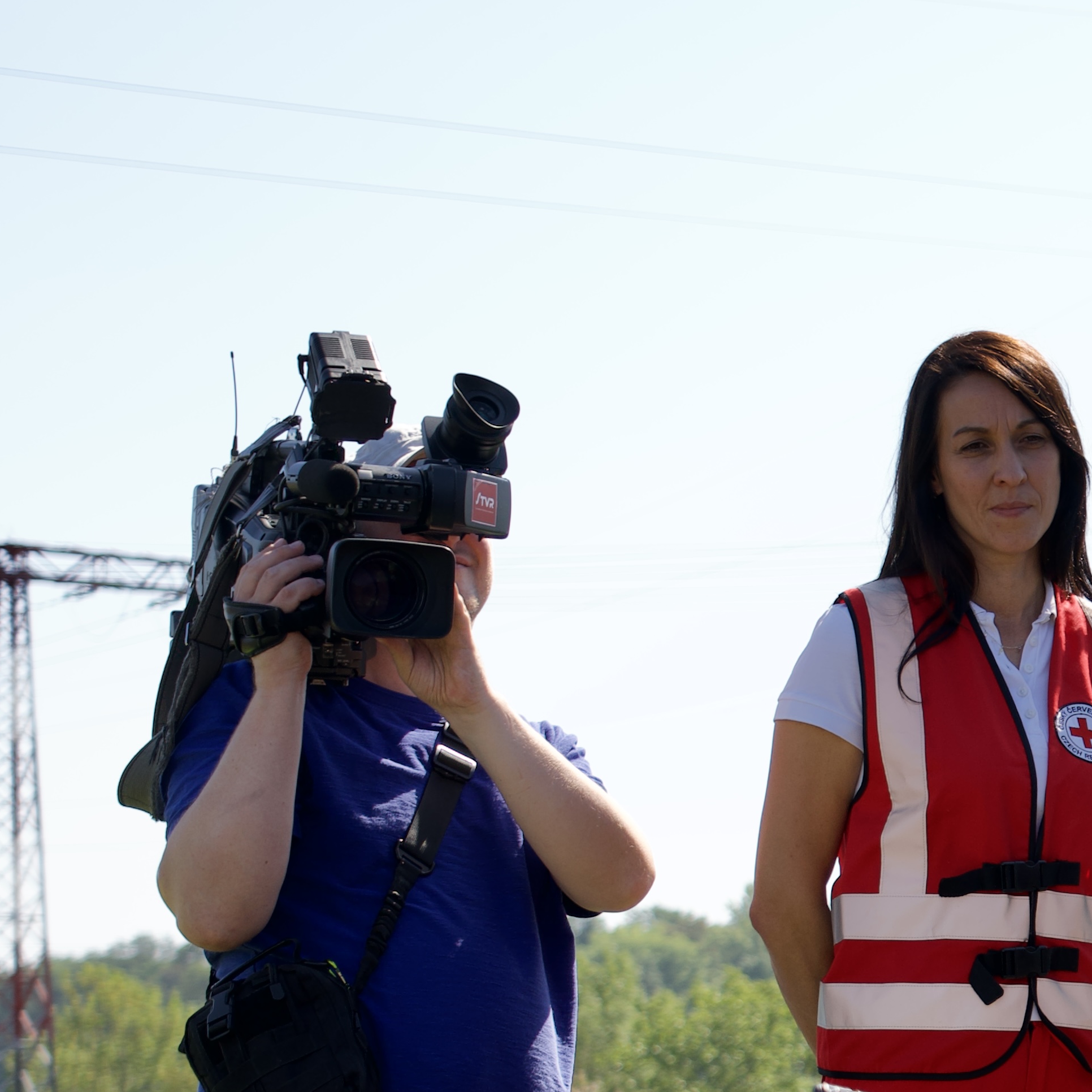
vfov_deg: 11.7
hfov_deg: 11.3
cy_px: 974
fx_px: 5282
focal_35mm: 148
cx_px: 1701
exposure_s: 1/400
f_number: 4.5
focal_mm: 48
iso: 100
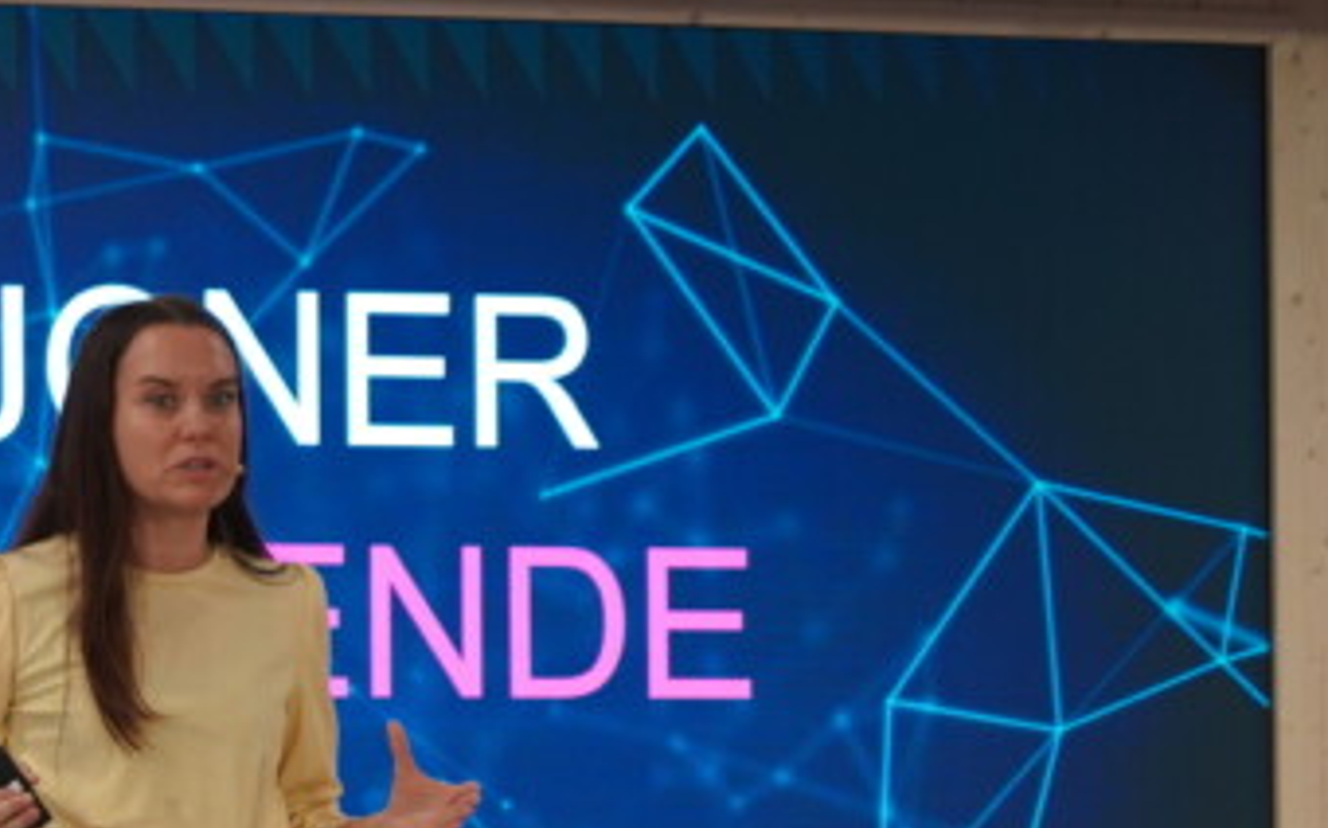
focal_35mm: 242
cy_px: 965
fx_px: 8753
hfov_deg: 8.6
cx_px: -23
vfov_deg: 5.4
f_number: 4
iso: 1250
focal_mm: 105
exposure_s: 1/160
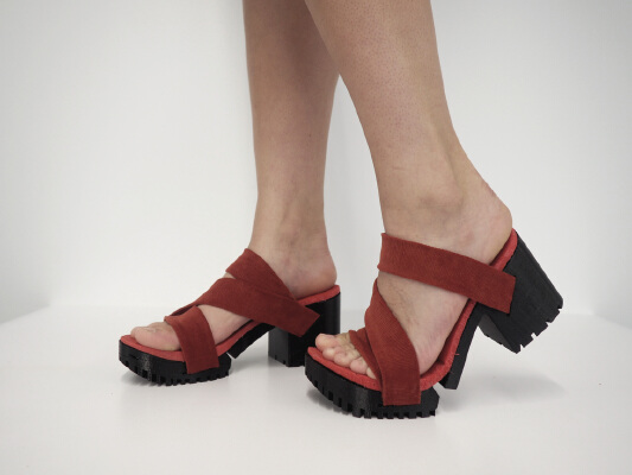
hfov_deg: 53.9
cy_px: 238
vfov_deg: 41.8
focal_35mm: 34
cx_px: 316
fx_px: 621
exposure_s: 1/60
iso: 320
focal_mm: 17
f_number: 3.7
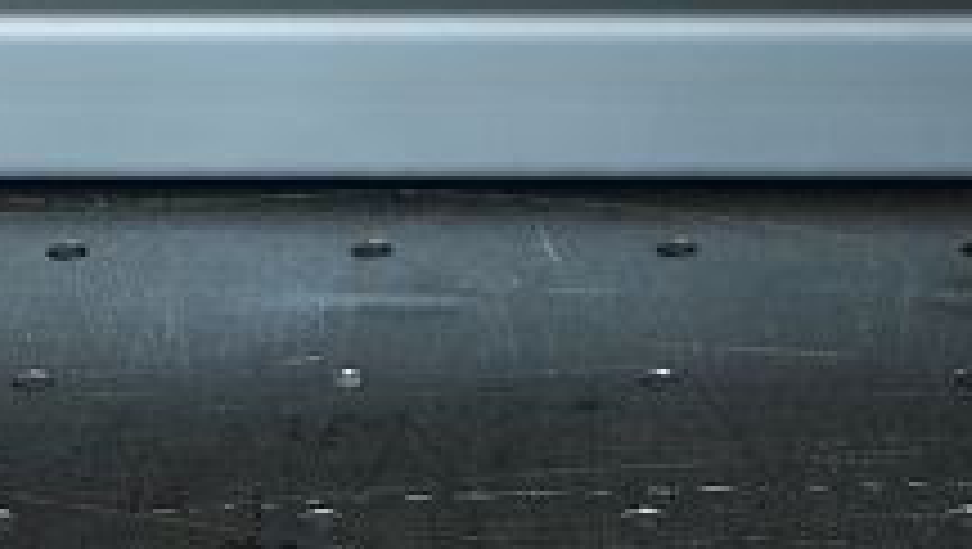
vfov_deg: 3.0
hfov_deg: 5.3
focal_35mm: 404
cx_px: 963
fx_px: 10423
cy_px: -1179
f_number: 5
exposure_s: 1/8
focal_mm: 40
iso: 100
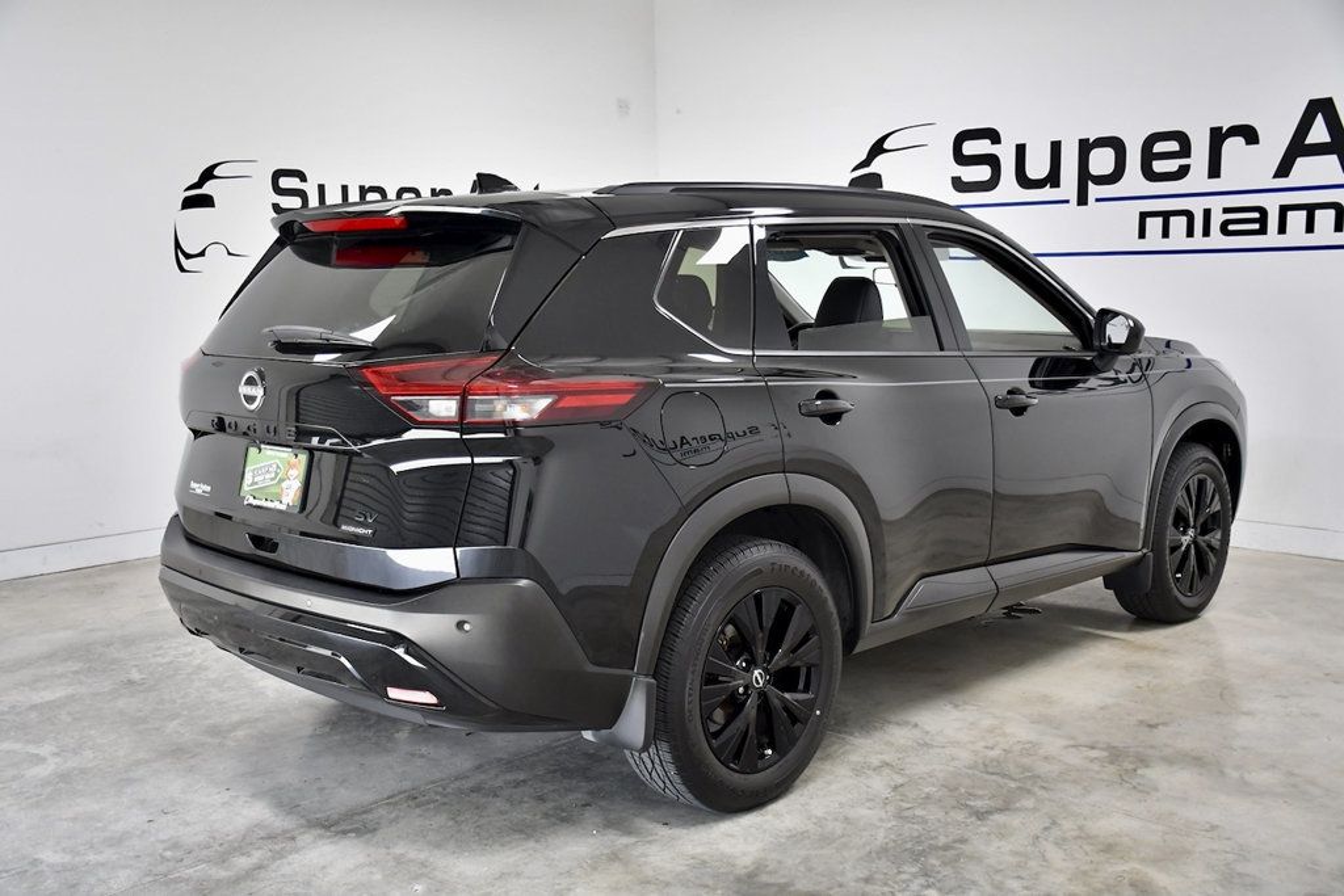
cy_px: 448
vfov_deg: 36.9
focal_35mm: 36
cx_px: 672
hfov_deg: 53.1
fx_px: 1344
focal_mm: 24
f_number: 4
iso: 1250
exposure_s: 1/400
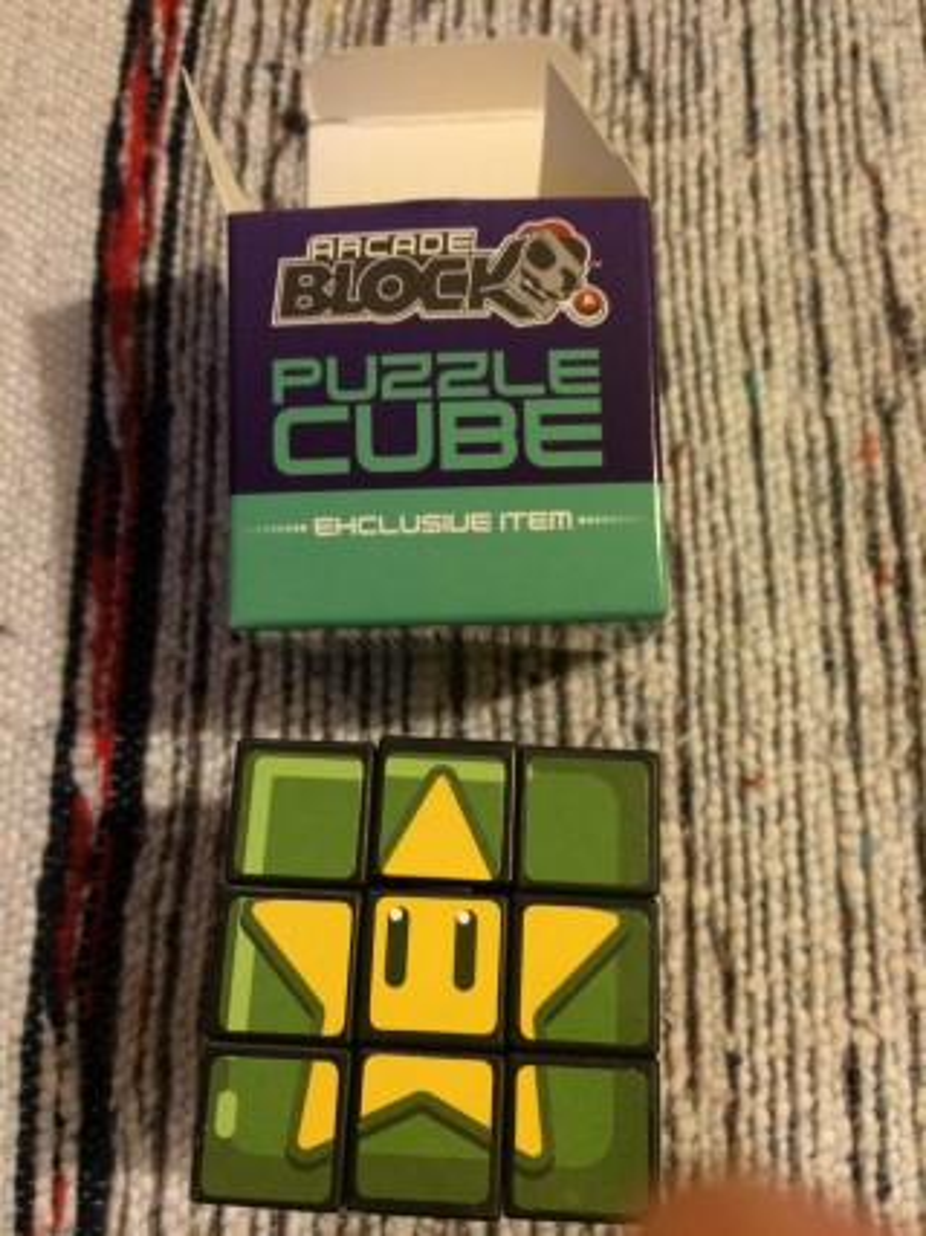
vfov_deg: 61.7
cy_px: 618
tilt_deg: -75.5
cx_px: 463
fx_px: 1035
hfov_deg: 48.2
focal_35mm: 29
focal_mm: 4.15
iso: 320
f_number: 2.2
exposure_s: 1/17
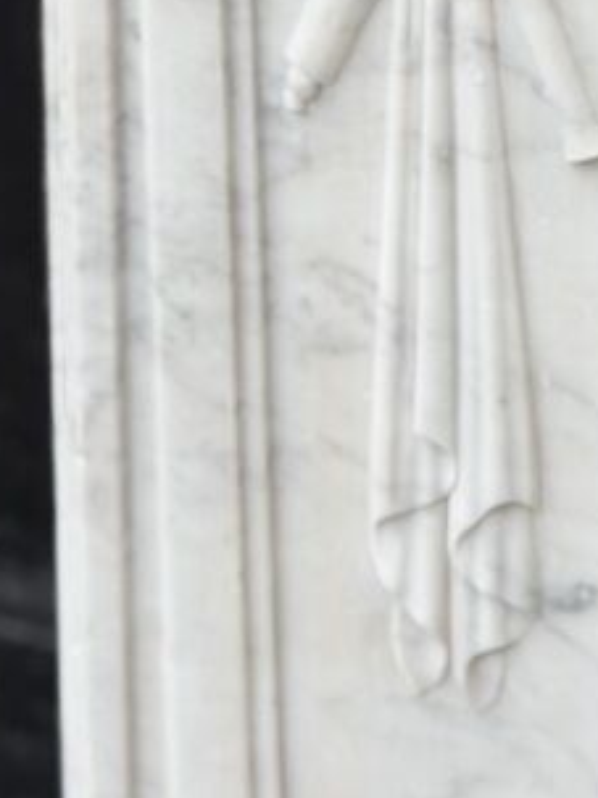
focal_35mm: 190
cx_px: 685
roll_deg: +0.4
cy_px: -672
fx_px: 4379
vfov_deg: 9.8
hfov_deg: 7.8
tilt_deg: -19.3
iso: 64
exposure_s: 1/646
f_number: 1.78
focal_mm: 6.76
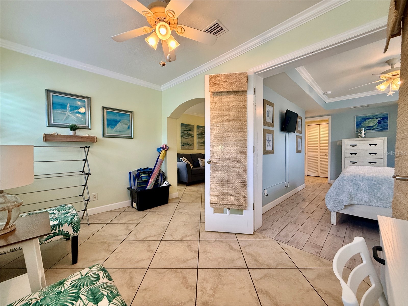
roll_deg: +0.3
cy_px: 153
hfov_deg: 102.1
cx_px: 204
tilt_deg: -0.6
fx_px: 165
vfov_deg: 85.7
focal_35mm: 14
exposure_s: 1/120
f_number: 2.2
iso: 250
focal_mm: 2.22
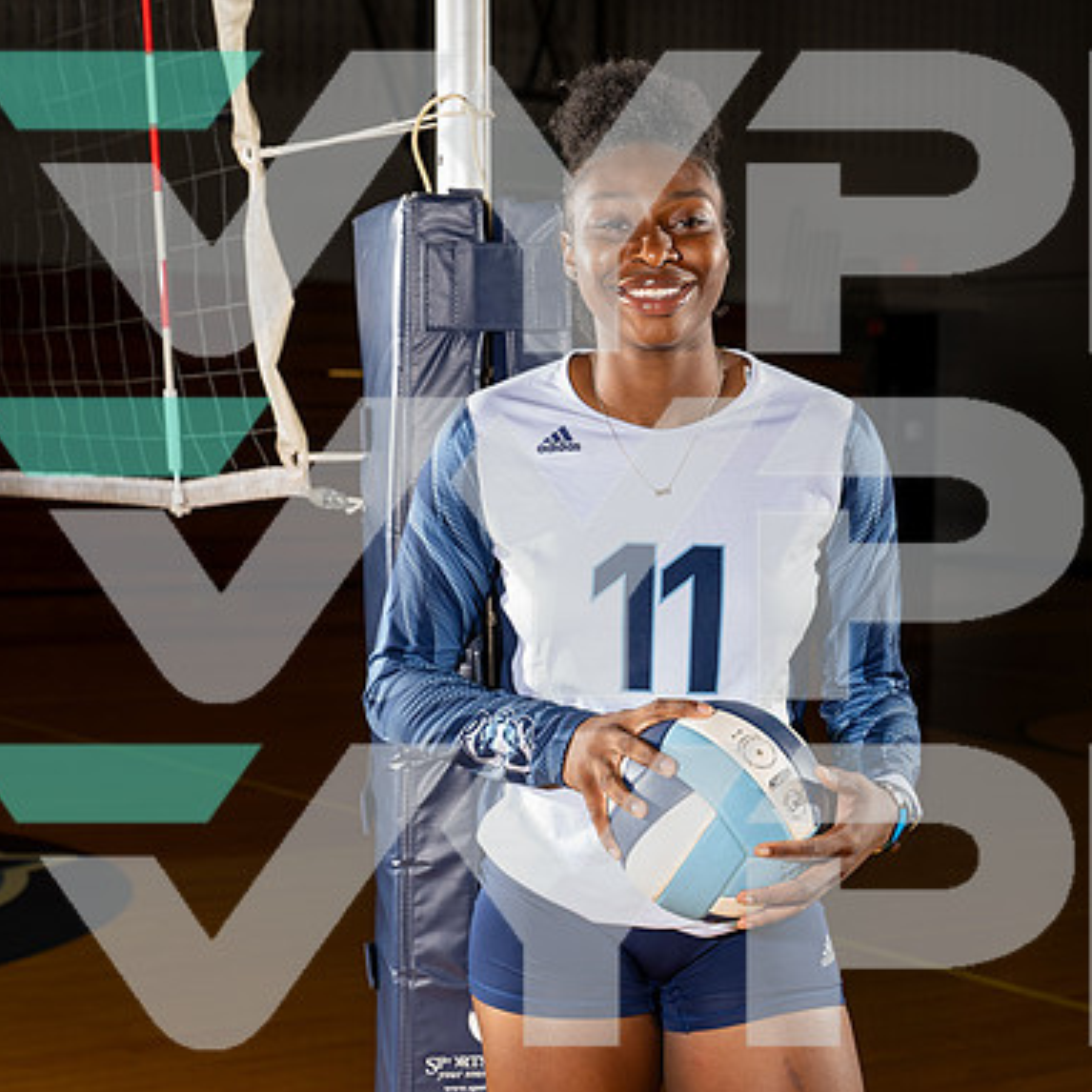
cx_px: 700
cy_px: 550
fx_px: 2534
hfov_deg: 24.2
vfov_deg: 24.3
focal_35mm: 71
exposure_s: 1/250
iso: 250
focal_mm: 55
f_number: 5.6
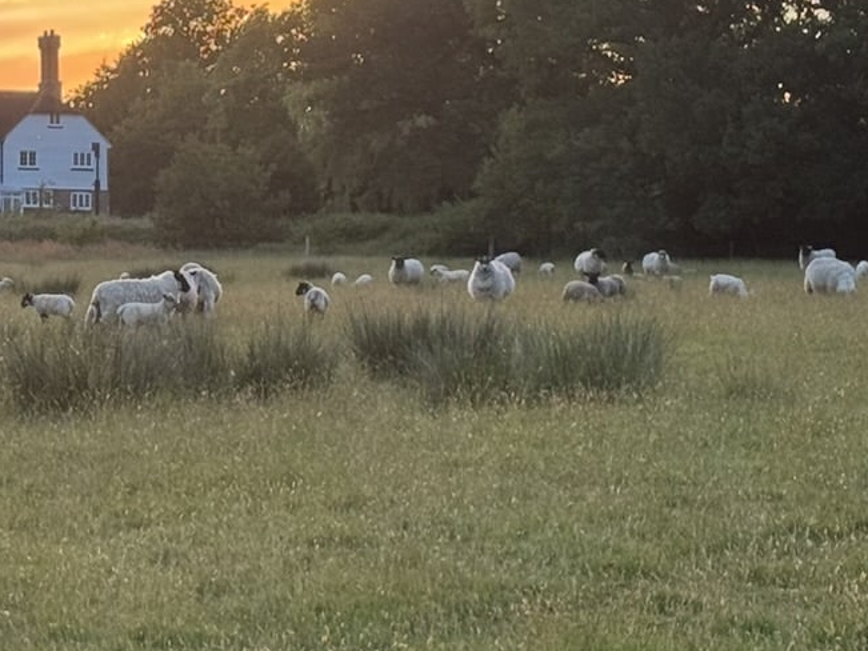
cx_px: 121
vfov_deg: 9.8
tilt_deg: +1.5
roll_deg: +0.0
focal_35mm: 151
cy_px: 281
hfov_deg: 13.0
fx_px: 3786
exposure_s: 1/174
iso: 64
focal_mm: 6.76
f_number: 1.78
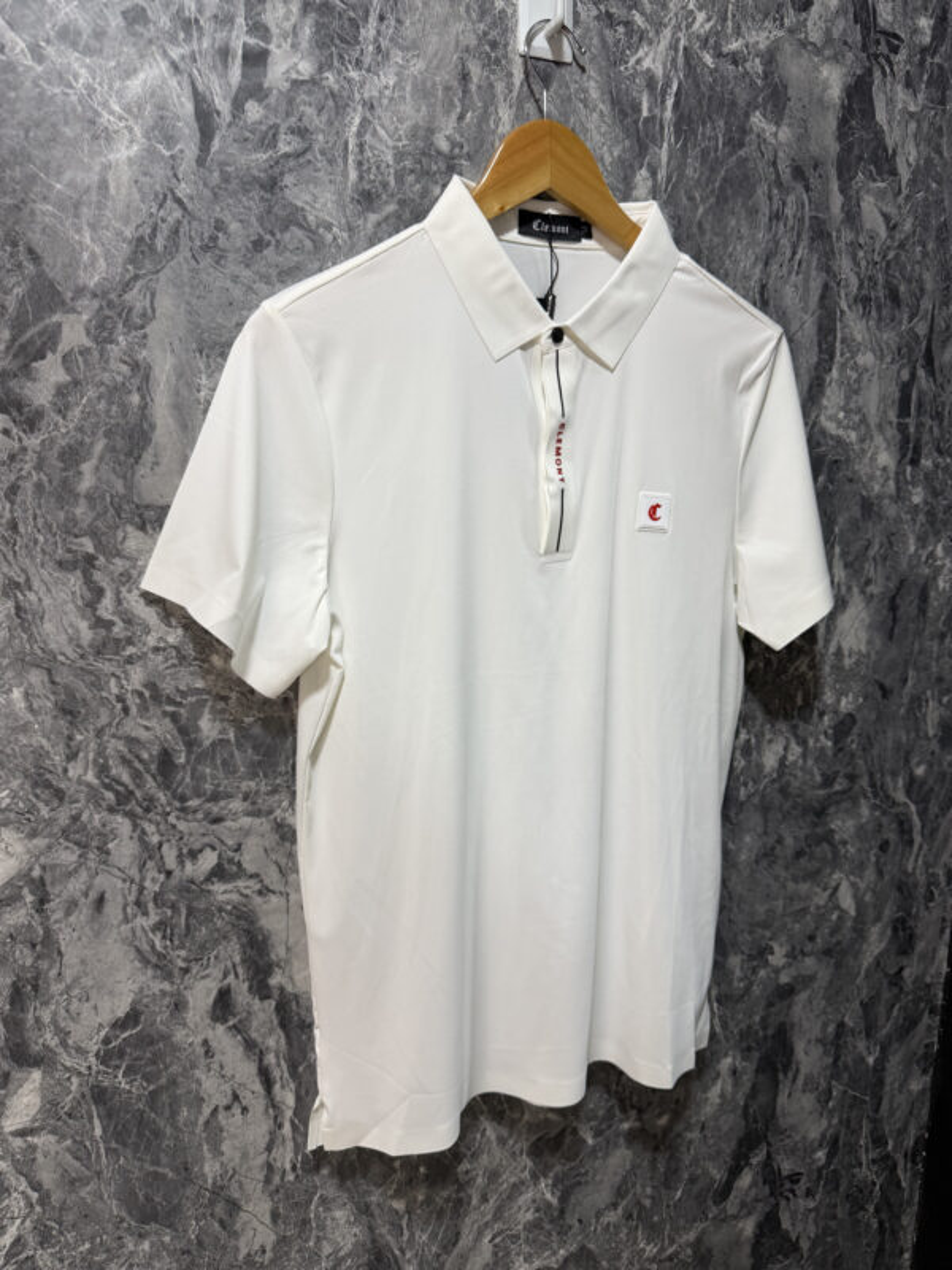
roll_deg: -1.0
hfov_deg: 56.8
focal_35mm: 24
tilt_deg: -12.2
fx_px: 880
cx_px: 476
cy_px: 635
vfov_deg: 71.6
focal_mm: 6.76
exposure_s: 1/60
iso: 125
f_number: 1.78
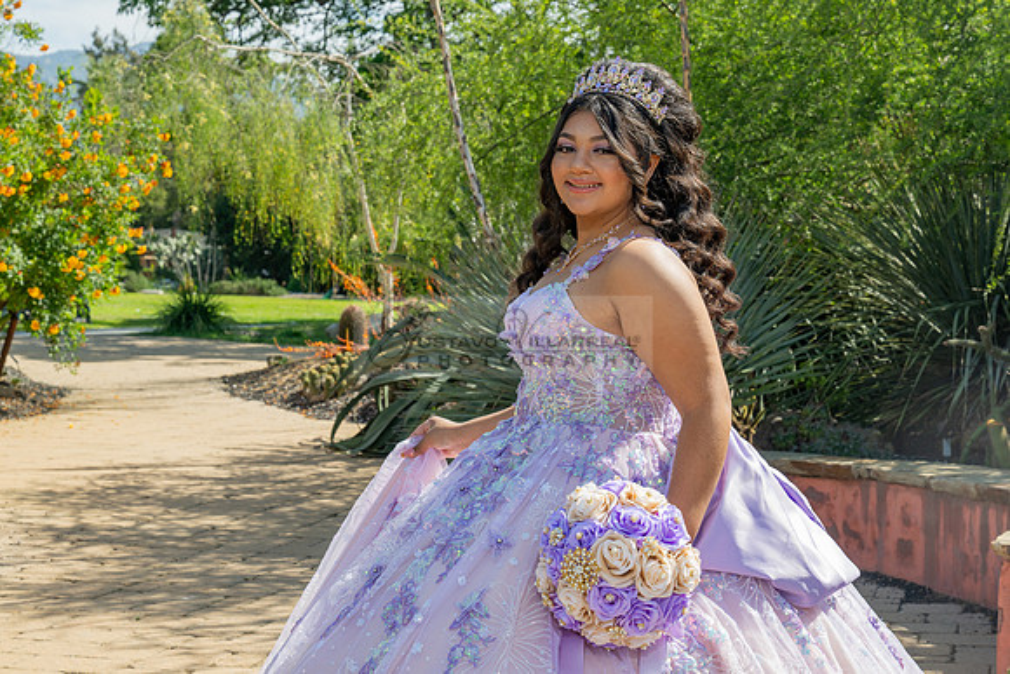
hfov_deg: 28.8
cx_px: 505
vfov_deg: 19.5
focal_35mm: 70
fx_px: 1964
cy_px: 337
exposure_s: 1/200
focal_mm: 70
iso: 200
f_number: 10
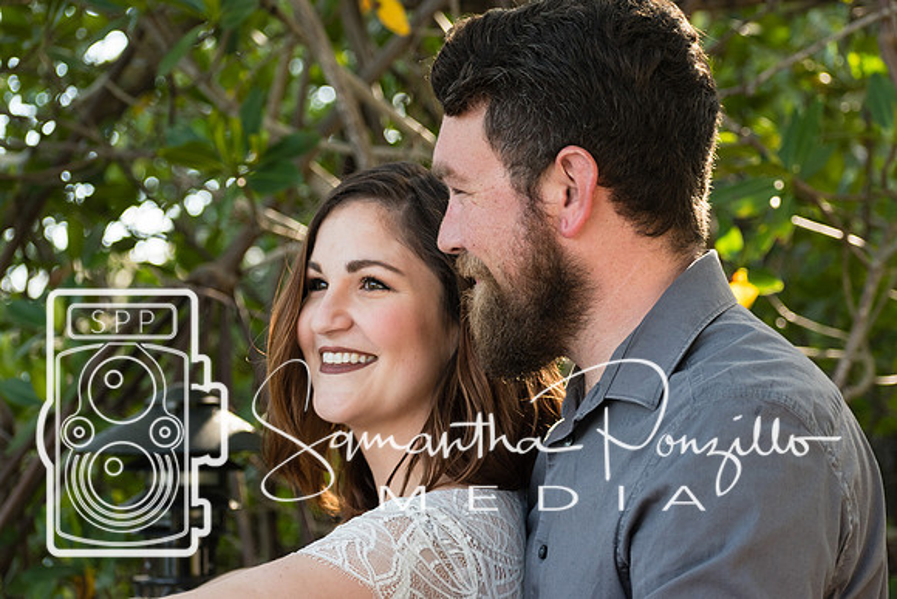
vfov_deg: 12.2
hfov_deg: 18.1
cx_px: 448
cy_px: 300
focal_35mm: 113
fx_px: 2809
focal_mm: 75
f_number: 4.8
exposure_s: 1/320
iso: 400
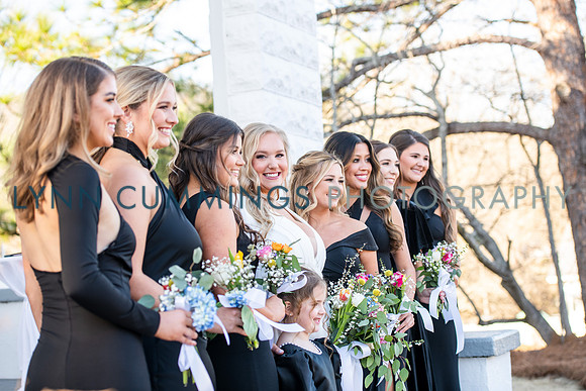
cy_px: 196
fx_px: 1140
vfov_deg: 19.5
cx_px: 293
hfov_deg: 28.8
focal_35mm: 70
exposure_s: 1/250
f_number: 3.5
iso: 200
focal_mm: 70
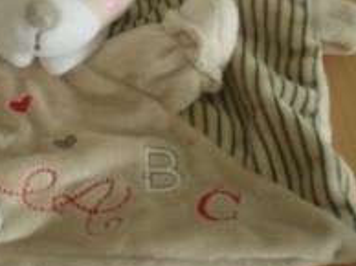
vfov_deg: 14.2
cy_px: -24
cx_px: 53
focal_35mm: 102
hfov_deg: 19.0
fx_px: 1048
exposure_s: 1/14.5
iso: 200
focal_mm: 6.3
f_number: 3.1
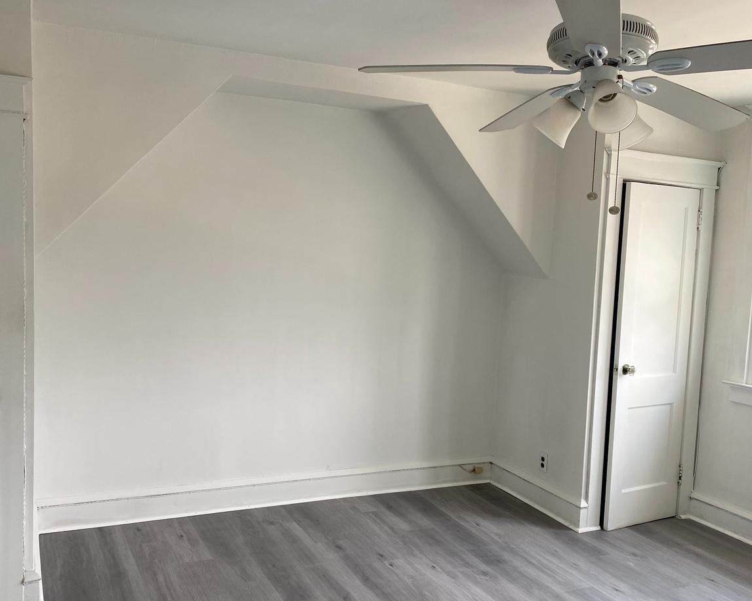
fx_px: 757
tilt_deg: -5.8
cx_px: 377
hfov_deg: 52.8
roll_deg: -2.2
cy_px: 315
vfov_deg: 43.3
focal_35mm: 34
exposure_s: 1/121
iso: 80
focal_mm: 4.25
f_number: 1.8
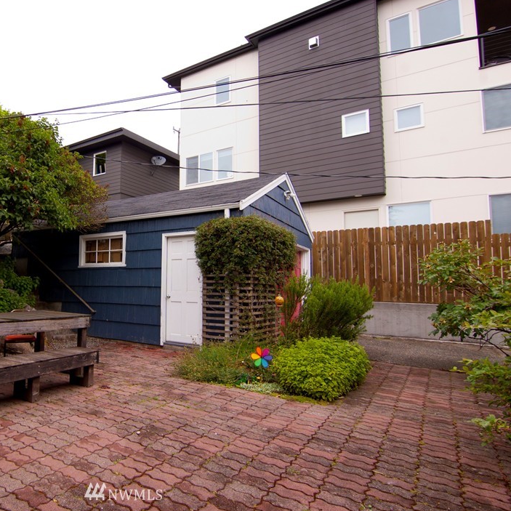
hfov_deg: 66.0
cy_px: 257
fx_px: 362
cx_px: 125
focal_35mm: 22
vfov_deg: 70.5
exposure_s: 1/80
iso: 200
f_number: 5
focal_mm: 11
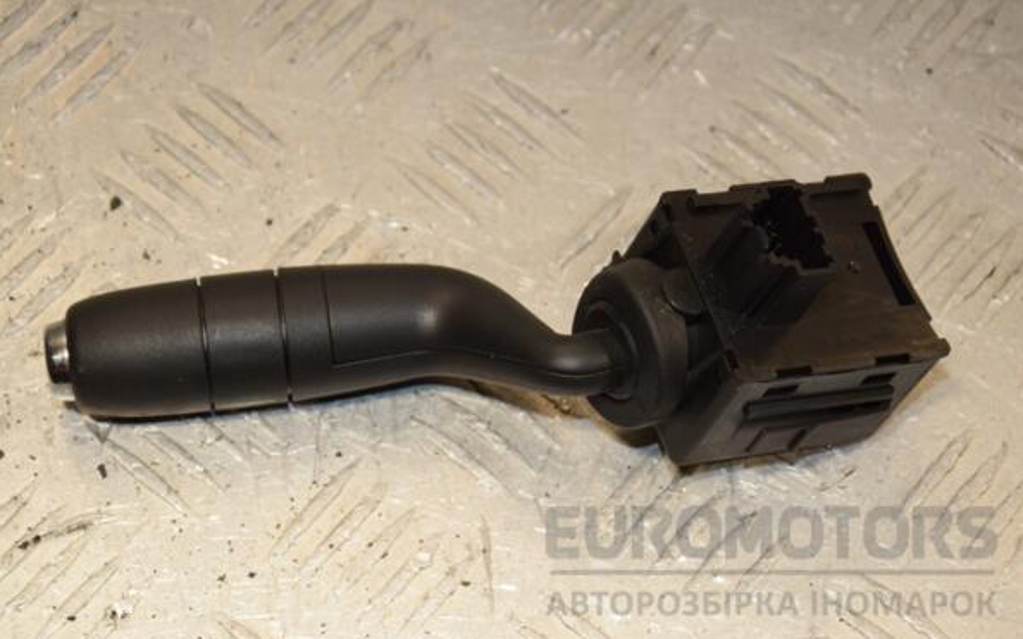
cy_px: 303
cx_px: 513
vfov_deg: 12.8
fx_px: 2843
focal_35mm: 102
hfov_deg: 20.4
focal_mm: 66
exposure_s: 1/200
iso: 800
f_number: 7.1
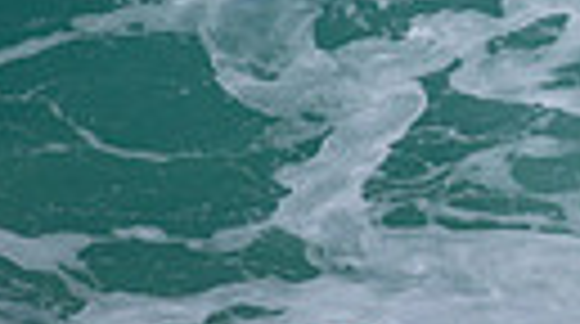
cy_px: 65
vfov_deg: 0.3
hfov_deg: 0.6
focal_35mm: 3774
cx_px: 1182
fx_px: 57934
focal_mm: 800
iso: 720
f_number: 11
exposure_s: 1/2000
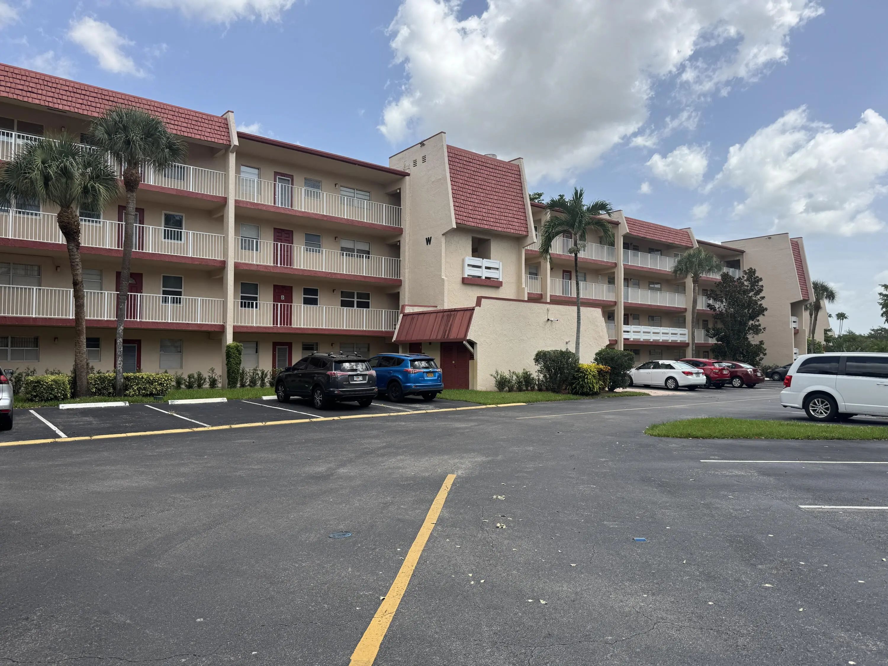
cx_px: 444
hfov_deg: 71.6
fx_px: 616
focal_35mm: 24
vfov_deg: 56.8
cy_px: 333
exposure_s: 1/3247
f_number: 1.78
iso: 80
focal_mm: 6.76
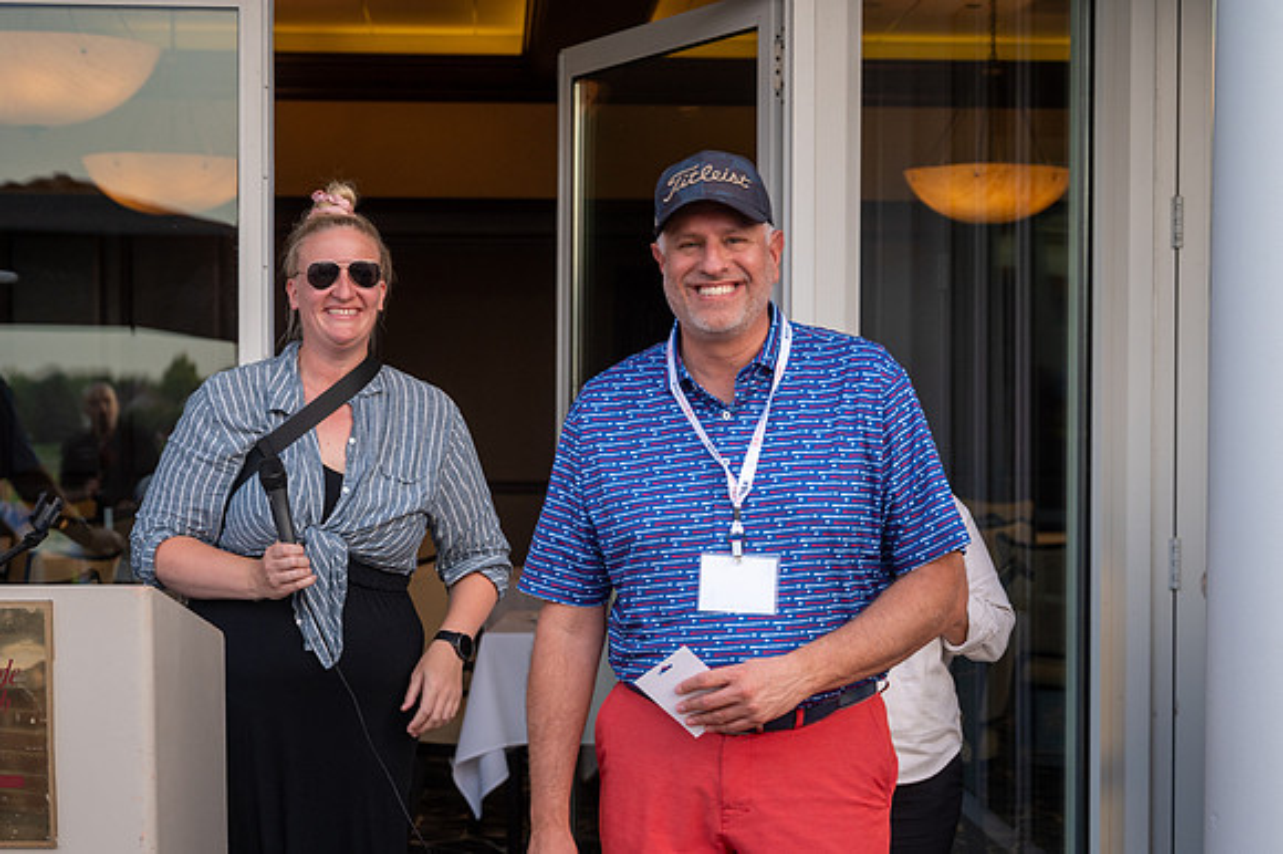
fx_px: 2359
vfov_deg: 20.5
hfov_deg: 30.4
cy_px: 514
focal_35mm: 66
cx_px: 672
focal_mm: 55
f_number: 4
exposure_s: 1/500
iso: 500
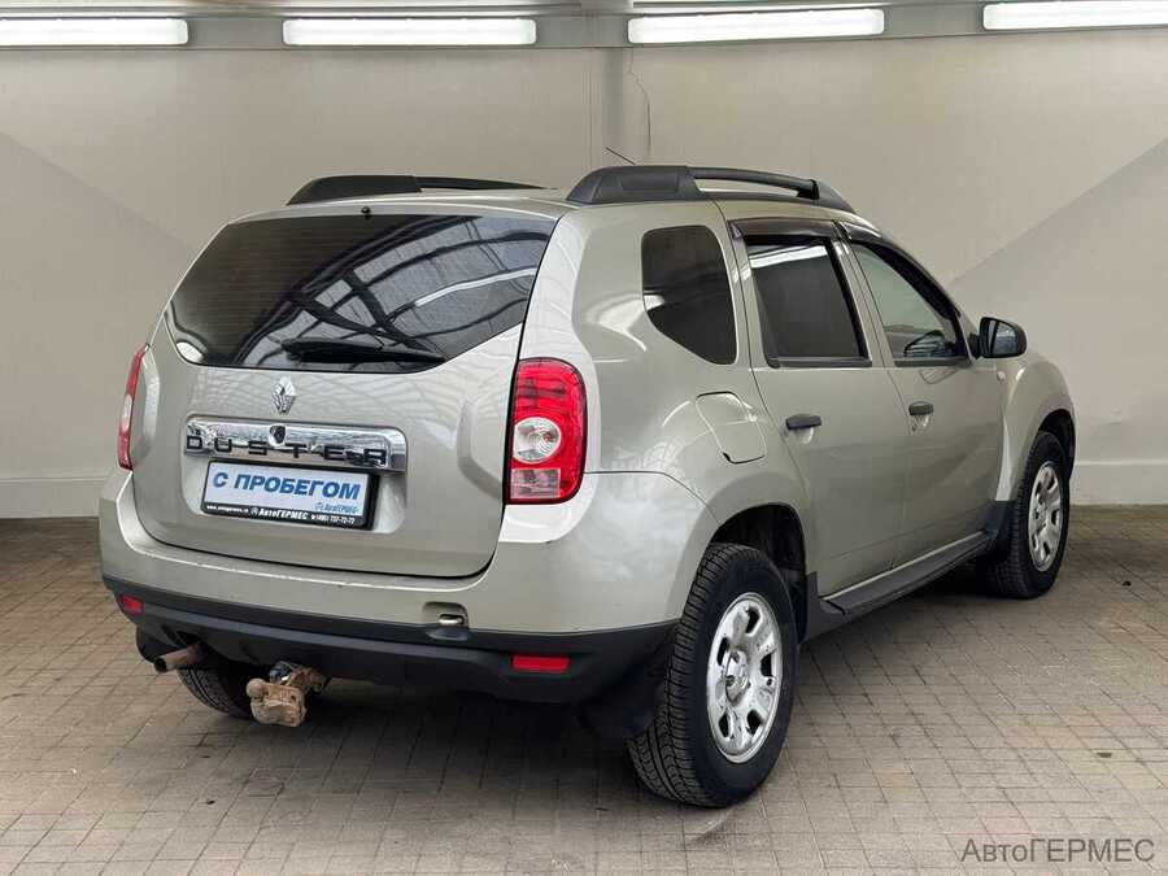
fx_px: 1620
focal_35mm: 48
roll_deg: +0.1
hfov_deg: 39.7
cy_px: 438
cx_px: 584
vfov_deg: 30.3
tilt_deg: -10.2
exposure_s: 1/360
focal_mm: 6.76
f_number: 1.78
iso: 64
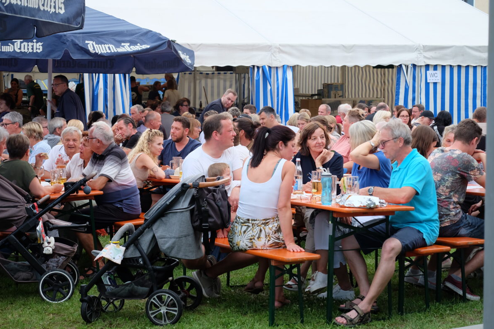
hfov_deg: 26.7
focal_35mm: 76
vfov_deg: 17.9
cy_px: 163
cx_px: 248
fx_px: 1043
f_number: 4.5
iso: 400
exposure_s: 1/160
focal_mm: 50
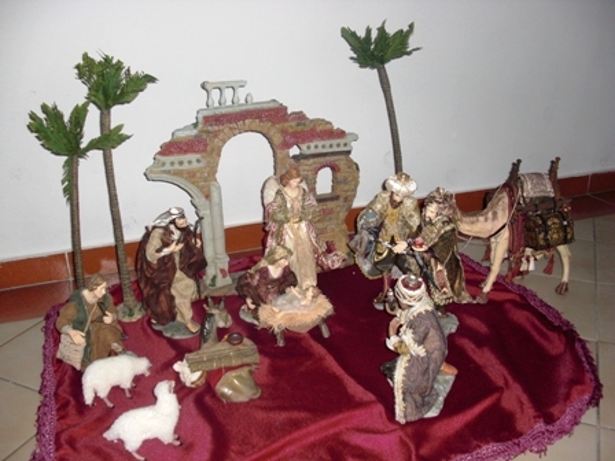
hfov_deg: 51.4
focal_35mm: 36
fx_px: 640
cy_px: 230
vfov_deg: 39.7
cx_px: 308
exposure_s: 1/60
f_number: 2.8
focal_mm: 6.3
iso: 200
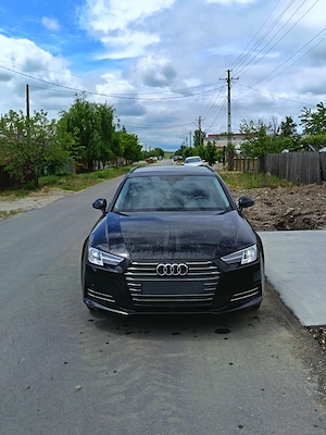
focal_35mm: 36
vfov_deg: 51.4
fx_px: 452
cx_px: 163
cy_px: 218
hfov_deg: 39.7
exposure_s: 1/1153
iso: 101
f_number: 1.75
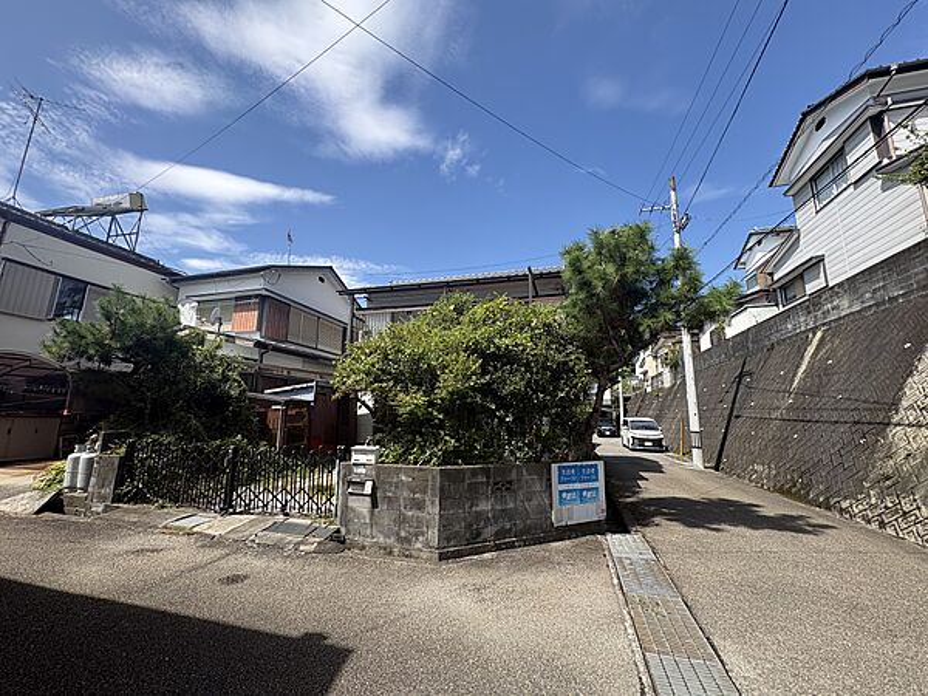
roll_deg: +0.1
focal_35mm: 14
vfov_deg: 85.7
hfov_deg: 102.1
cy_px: 348
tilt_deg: +11.3
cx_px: 464
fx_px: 375
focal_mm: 2.22
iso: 40
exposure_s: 1/889
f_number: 2.2
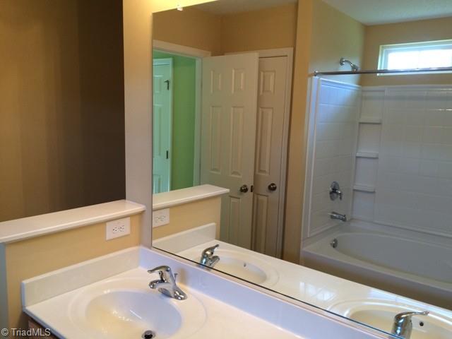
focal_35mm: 29
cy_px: 170
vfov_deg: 48.2
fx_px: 379
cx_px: 226
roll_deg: -2.5
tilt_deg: -9.3
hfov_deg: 61.7
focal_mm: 4.15
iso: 40
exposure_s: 1/40
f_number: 2.2
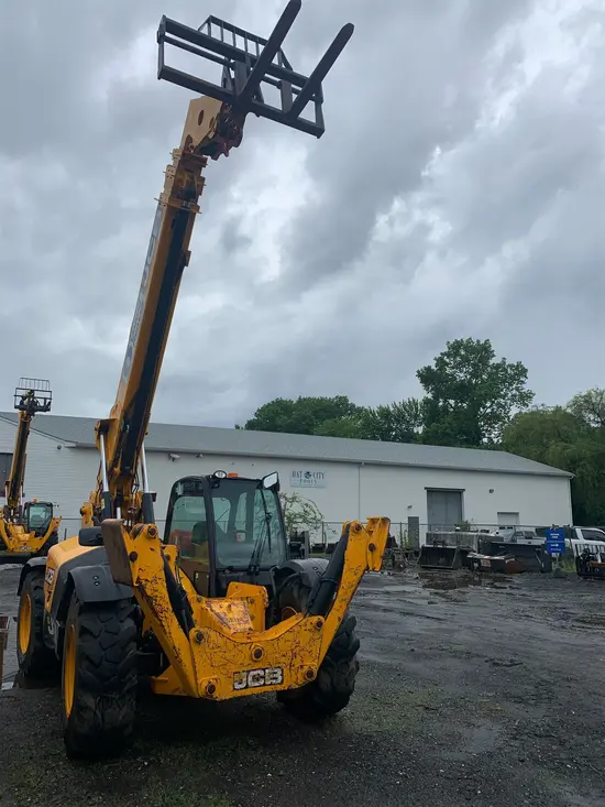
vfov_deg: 67.3
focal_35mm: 26
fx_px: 606
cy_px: 404
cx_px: 302
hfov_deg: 53.1
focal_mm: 4.25
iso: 25
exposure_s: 1/2915
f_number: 1.8
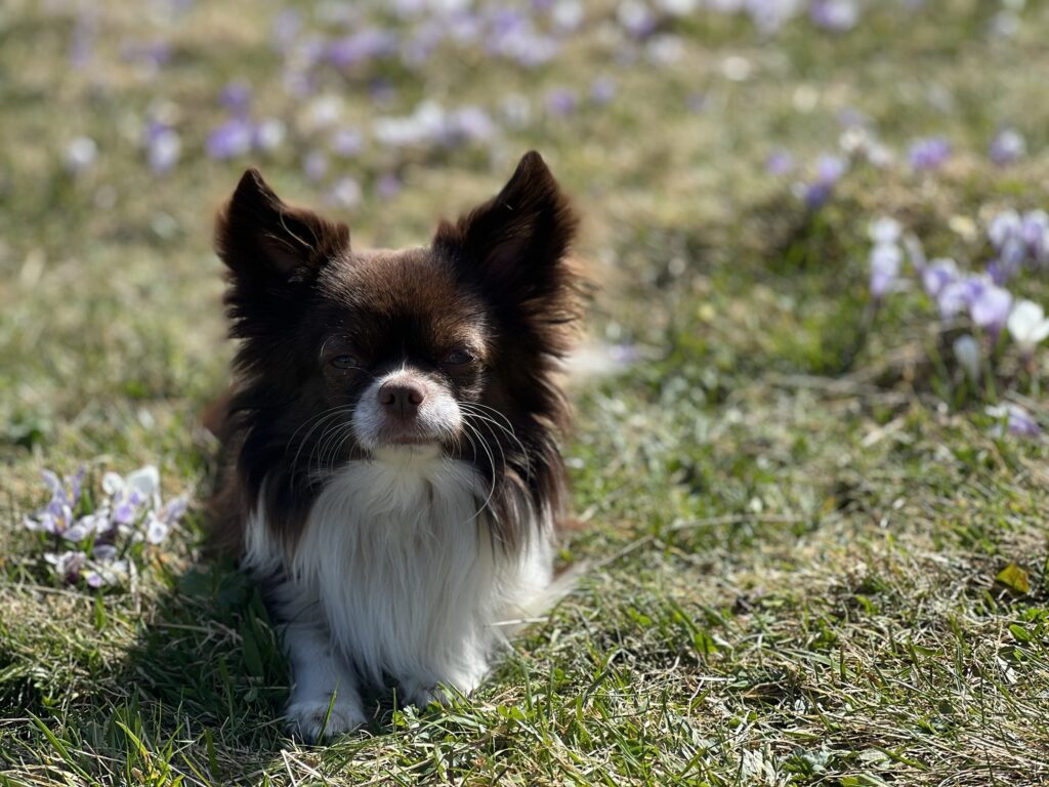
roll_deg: -7.5
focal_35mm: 77
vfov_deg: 19.1
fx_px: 2333
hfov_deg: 25.3
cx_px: 524
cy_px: 394
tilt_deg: -17.5
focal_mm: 9
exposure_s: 1/424
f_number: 2.8
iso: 32
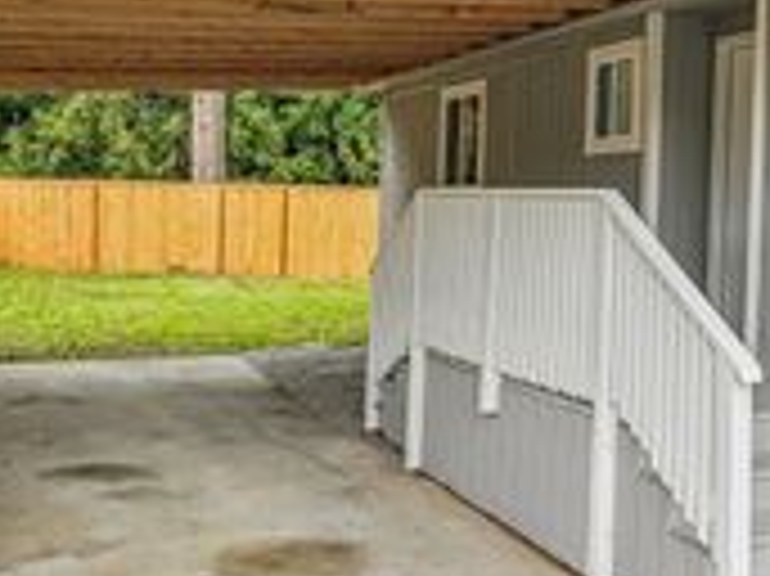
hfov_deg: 39.4
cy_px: 232
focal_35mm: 45
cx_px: 675
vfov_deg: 32.1
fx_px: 1000
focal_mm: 16
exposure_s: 1/320
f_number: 8
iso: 1600
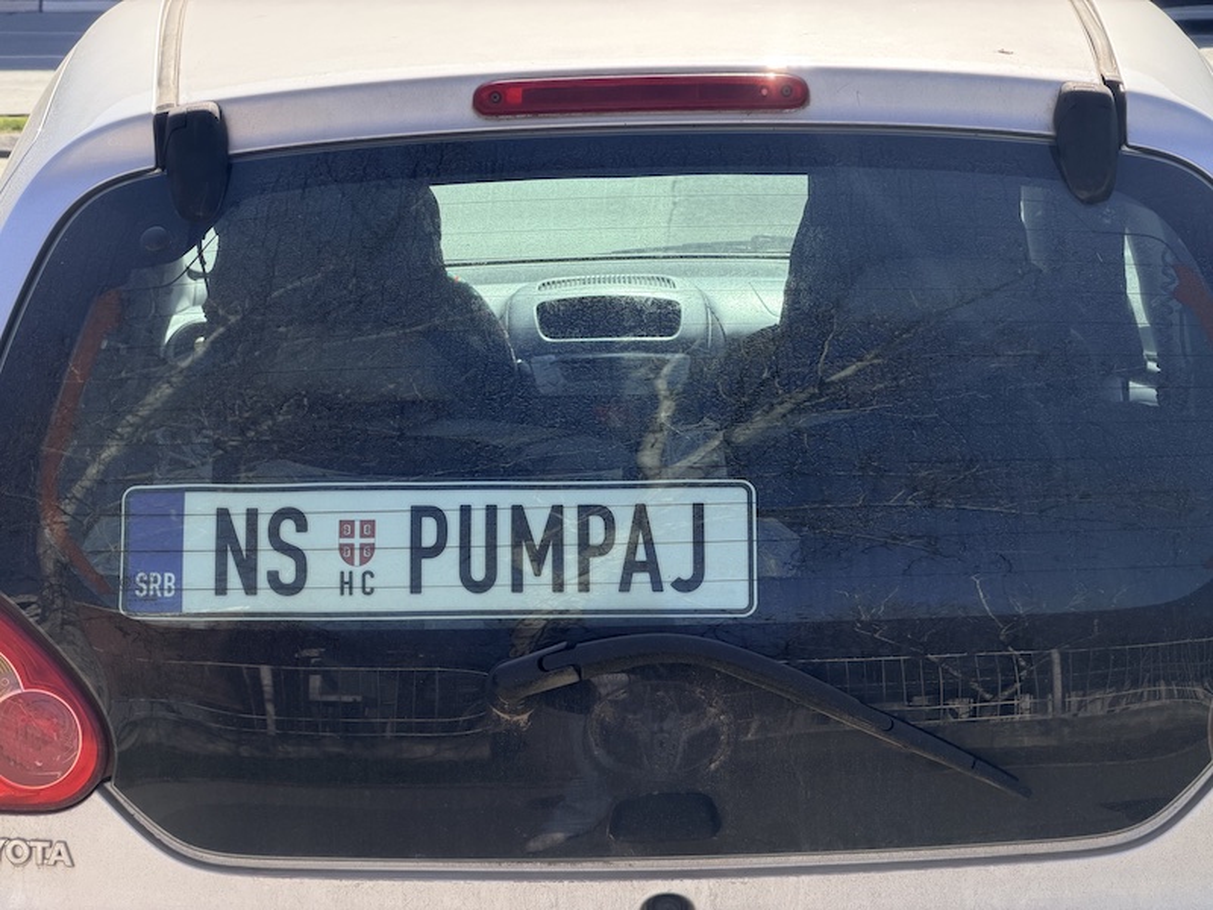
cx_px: 606
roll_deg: +1.0
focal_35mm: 100
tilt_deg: -10.1
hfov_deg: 19.6
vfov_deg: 14.8
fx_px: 3504
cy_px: 455
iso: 50
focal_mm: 16.89
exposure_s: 1/479
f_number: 2.8
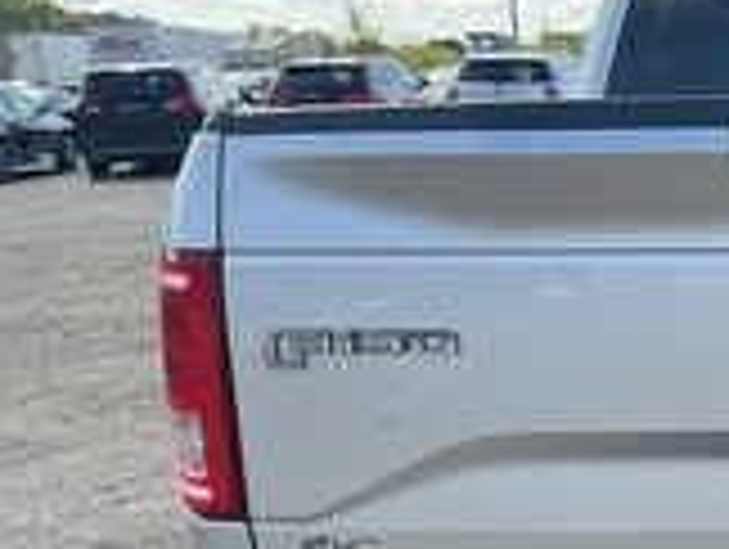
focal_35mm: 69
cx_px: 891
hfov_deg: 25.1
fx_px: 1455
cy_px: 396
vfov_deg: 21.2
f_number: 1.8
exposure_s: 1/709
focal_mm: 3
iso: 25
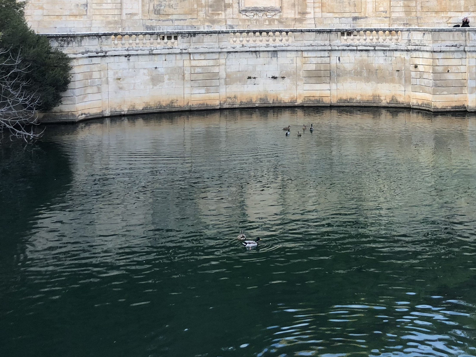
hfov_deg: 36.8
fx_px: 701
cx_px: 346
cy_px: 33
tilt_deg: -0.6
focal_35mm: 51
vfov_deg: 27.5
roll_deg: +1.2
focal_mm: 4
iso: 32
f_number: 1.8
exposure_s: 1/100
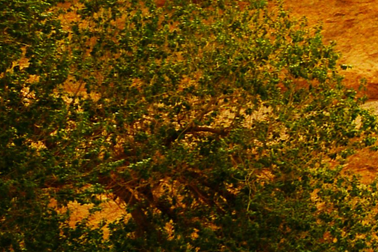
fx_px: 2006
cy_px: 182
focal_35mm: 191
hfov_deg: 8.5
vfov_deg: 7.2
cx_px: 1243
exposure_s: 1/1250
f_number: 5.6
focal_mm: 28
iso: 200
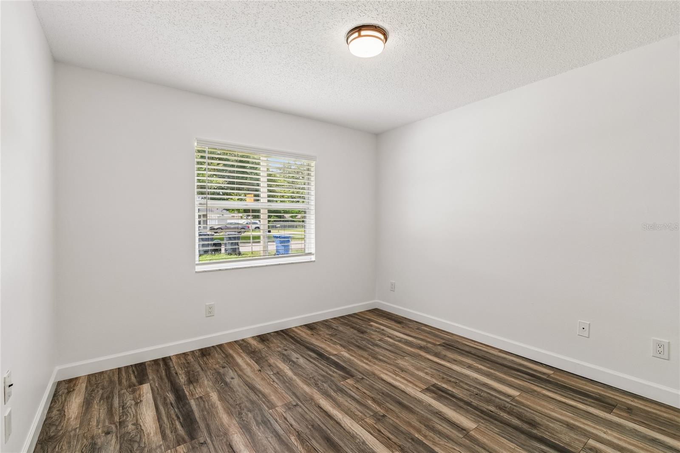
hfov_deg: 100.4
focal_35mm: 15
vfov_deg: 77.3
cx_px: 340
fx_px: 283
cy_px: 226
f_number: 8
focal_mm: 10
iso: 100
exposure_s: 1/13
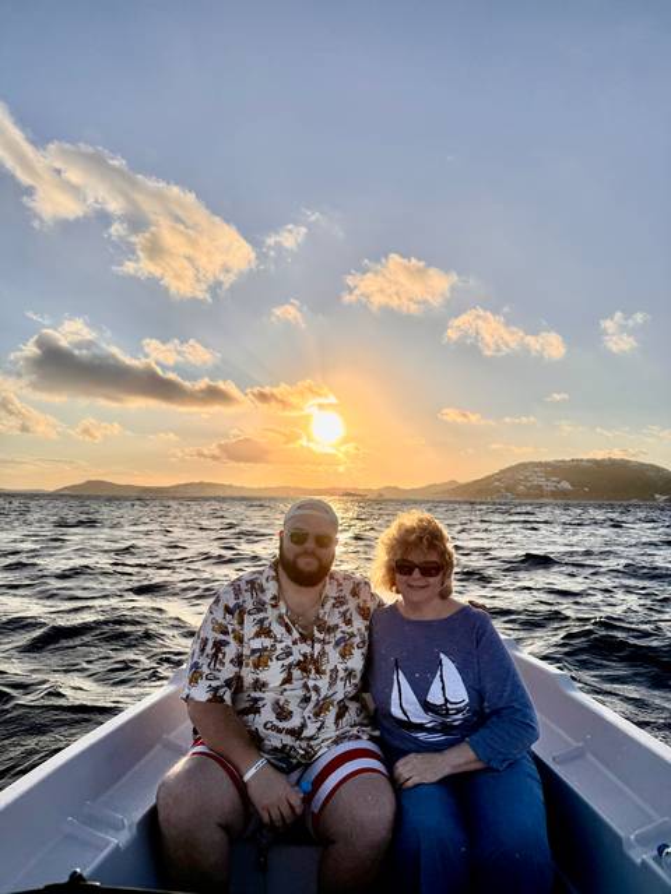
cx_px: 336
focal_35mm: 24
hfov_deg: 56.8
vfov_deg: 71.6
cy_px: 447
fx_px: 620
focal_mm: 6.76
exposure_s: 1/11905
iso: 125
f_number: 1.78
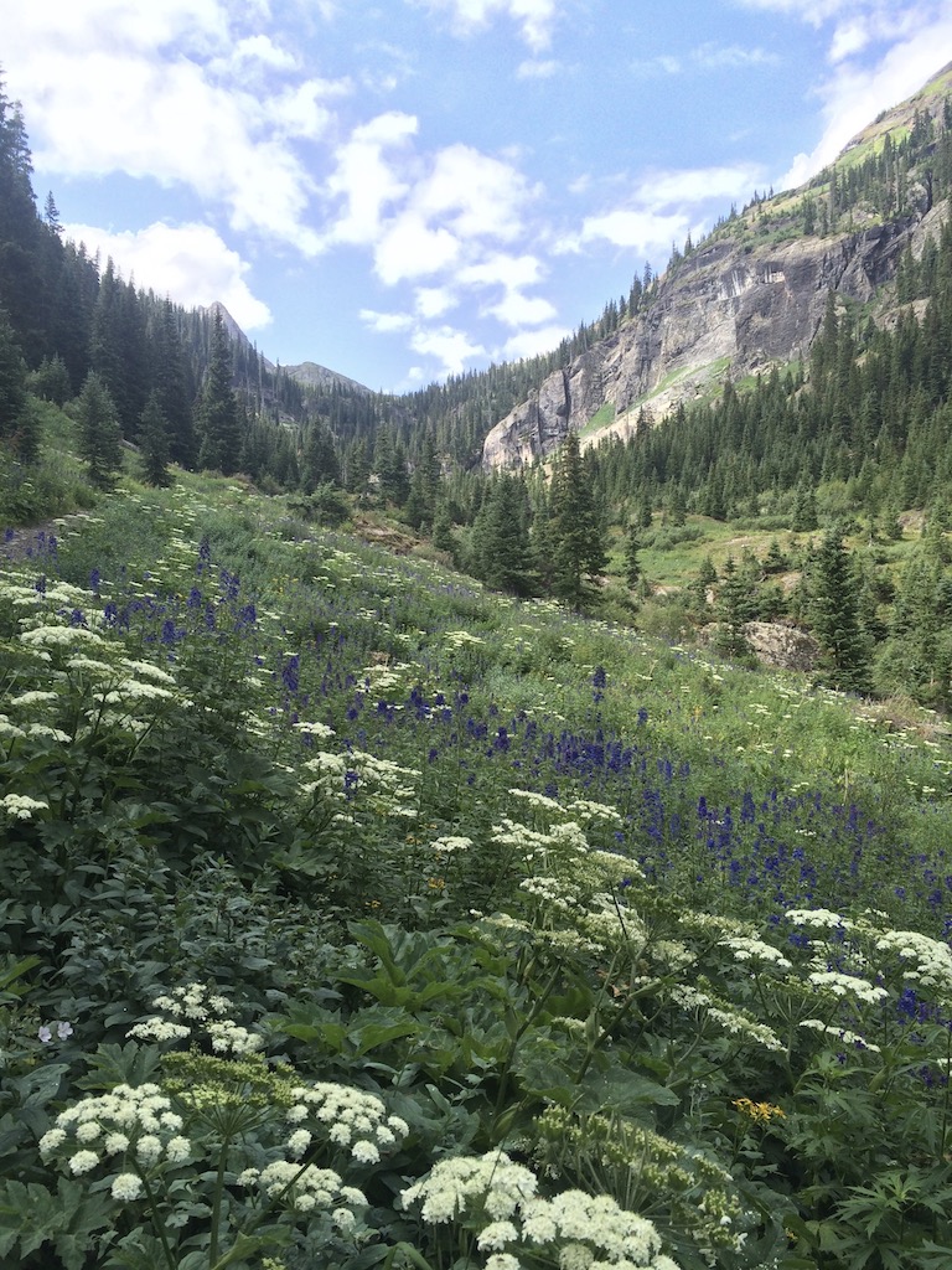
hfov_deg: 48.2
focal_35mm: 29
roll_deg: +0.9
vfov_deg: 61.7
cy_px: 635
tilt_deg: +0.0
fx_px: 1063
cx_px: 476
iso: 32
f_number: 2.2
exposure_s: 1/622
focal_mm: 4.15
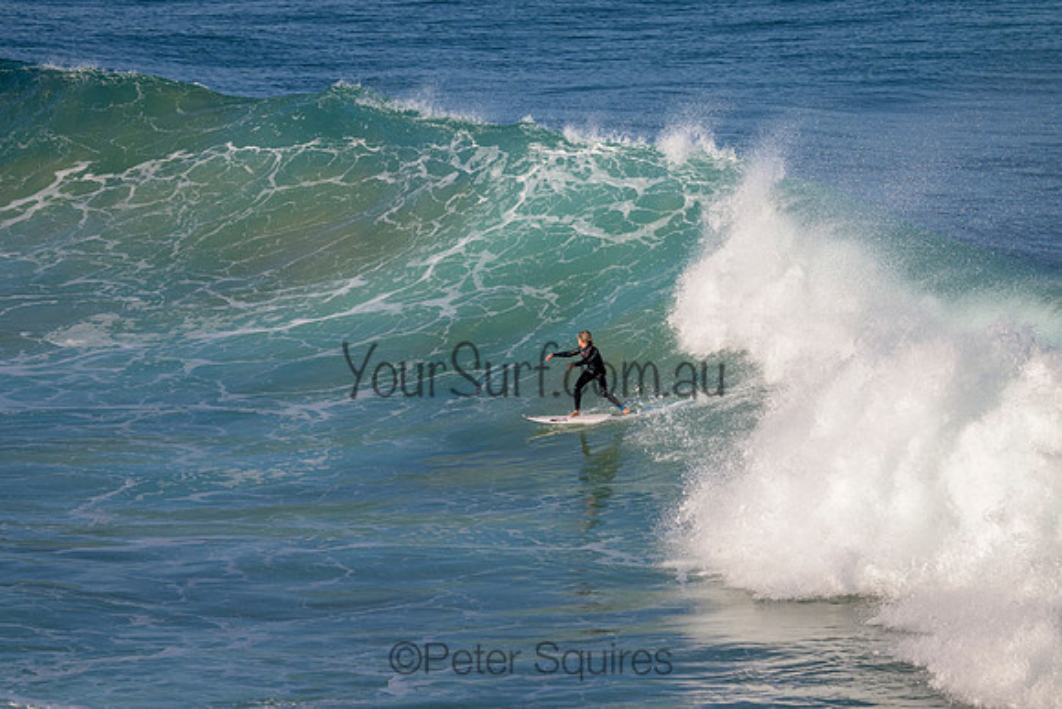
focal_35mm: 380
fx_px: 11212
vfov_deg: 3.6
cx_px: 531
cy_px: 354
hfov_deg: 5.4
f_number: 11
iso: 1250
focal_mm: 380
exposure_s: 1/2000
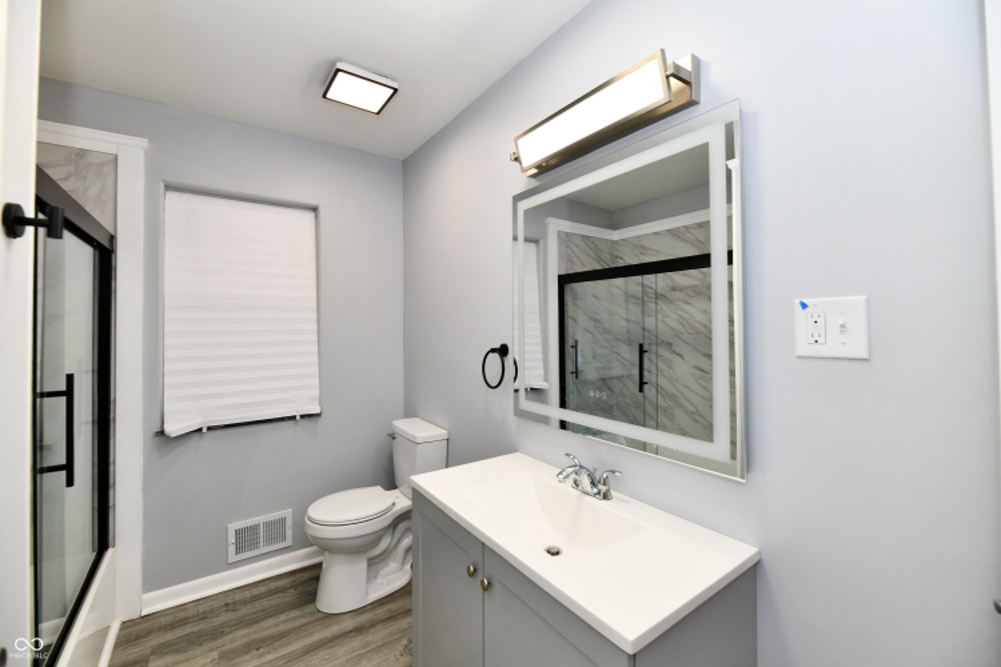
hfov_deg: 104.3
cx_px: 500
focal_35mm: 14
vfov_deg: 81.2
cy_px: 334
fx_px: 389
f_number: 6.3
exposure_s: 1/100
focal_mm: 14
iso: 640
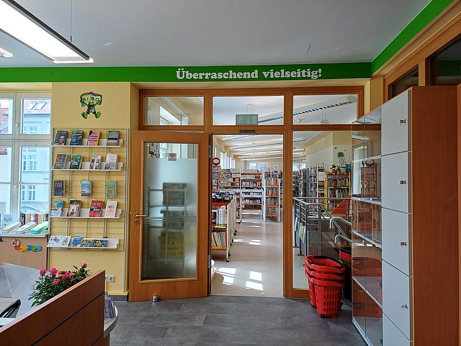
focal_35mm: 25
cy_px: 173
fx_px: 333
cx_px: 230
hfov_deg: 69.4
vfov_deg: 54.9
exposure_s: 1/100
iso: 50
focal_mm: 4.65
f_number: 1.8
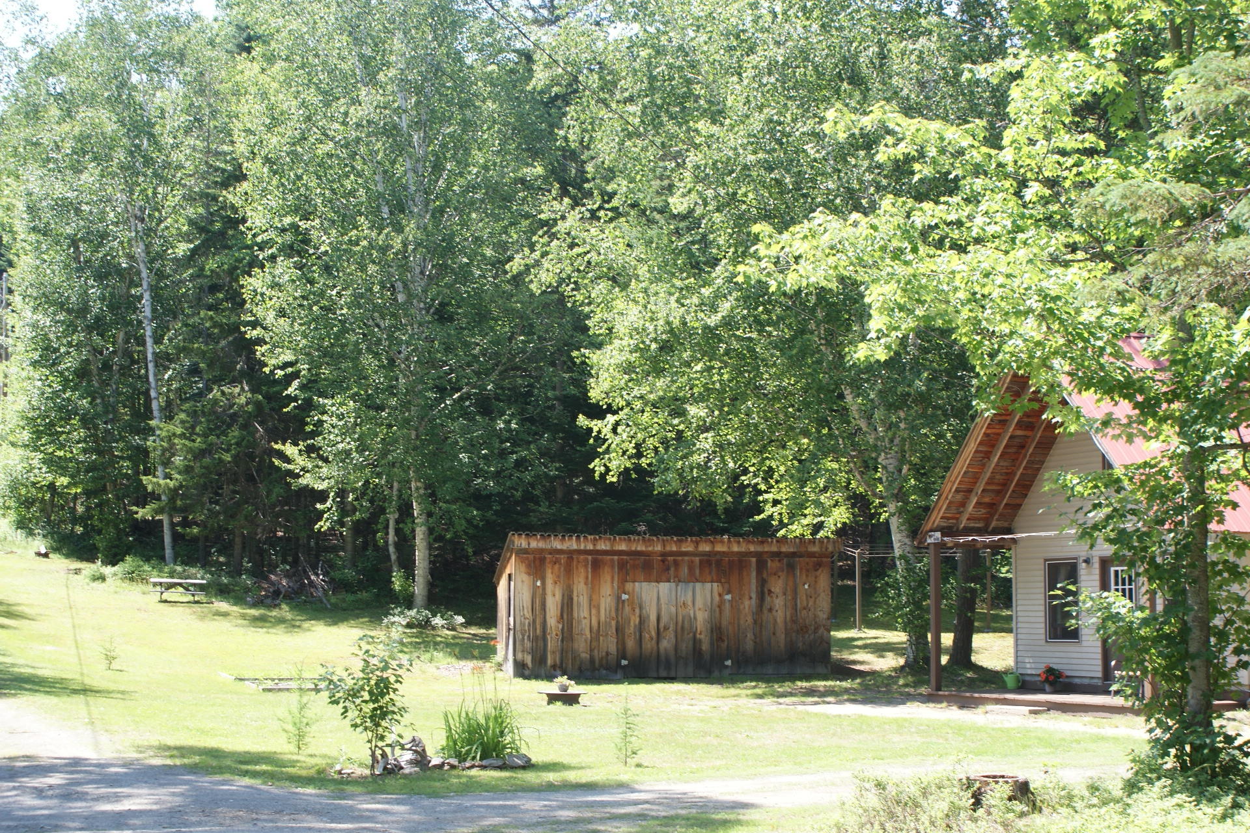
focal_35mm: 52
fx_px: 1823
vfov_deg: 25.8
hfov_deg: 37.9
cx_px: 625
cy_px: 416
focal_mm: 35
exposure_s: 1/60
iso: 100
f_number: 6.3
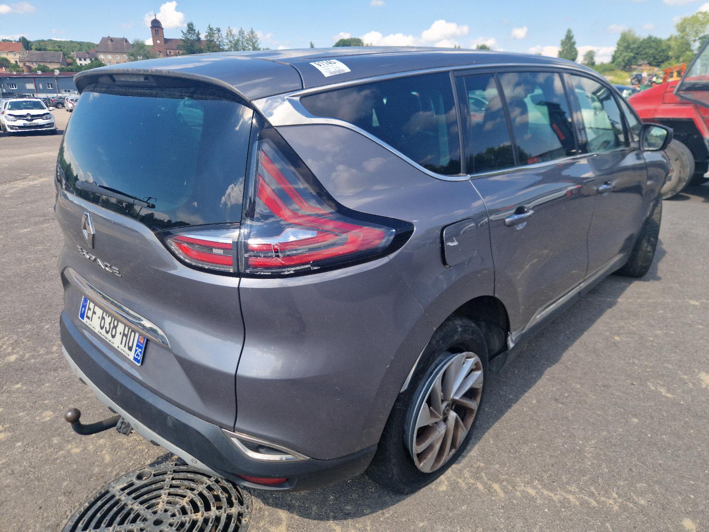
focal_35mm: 23
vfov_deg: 58.9
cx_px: 354
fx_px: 471
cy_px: 266
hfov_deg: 73.9
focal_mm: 5.4
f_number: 1.8
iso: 50
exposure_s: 1/667
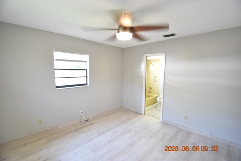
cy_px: 80
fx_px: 100
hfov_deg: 100.4
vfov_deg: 77.3
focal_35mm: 15
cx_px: 120
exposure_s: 1/30
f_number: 3.5
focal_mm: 10
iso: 800
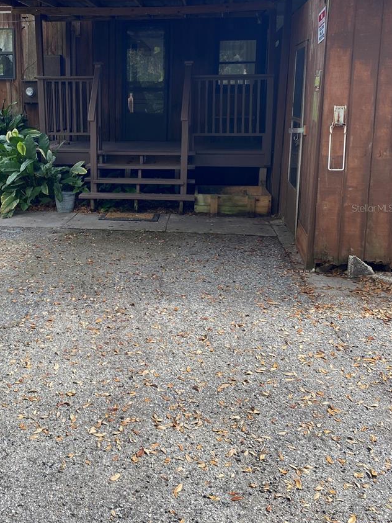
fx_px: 559
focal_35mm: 37
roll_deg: +0.4
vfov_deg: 49.8
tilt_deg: -9.8
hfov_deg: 38.0
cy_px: 208
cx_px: 117
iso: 32
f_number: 1.8
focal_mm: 4.25
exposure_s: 1/321
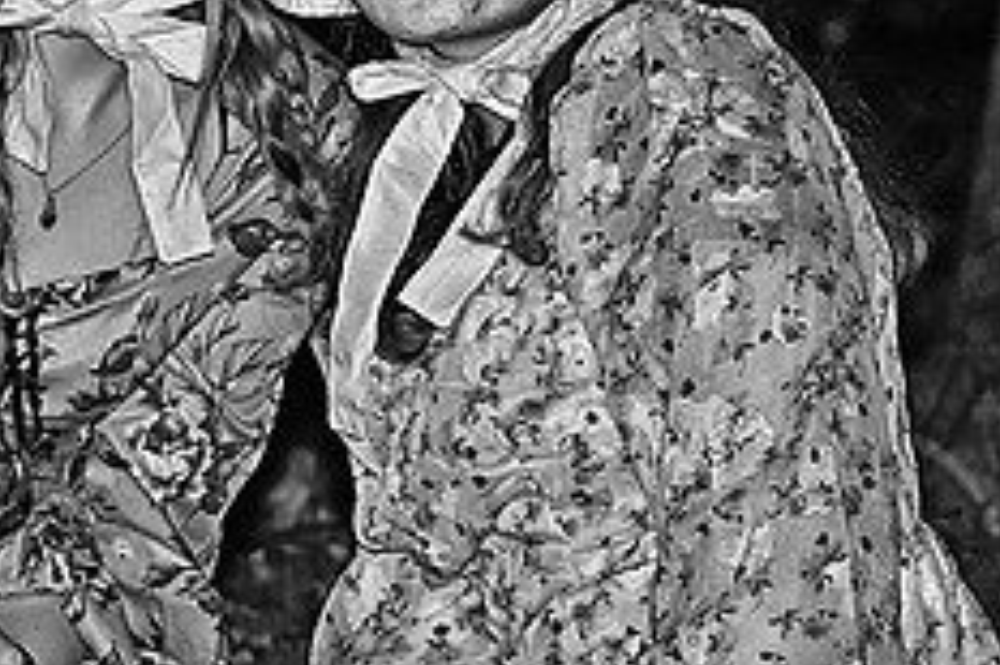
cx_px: 481
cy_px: 19
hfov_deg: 6.9
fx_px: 8299
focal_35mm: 299
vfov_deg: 4.6
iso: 400
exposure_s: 1/60
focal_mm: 120
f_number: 5.6
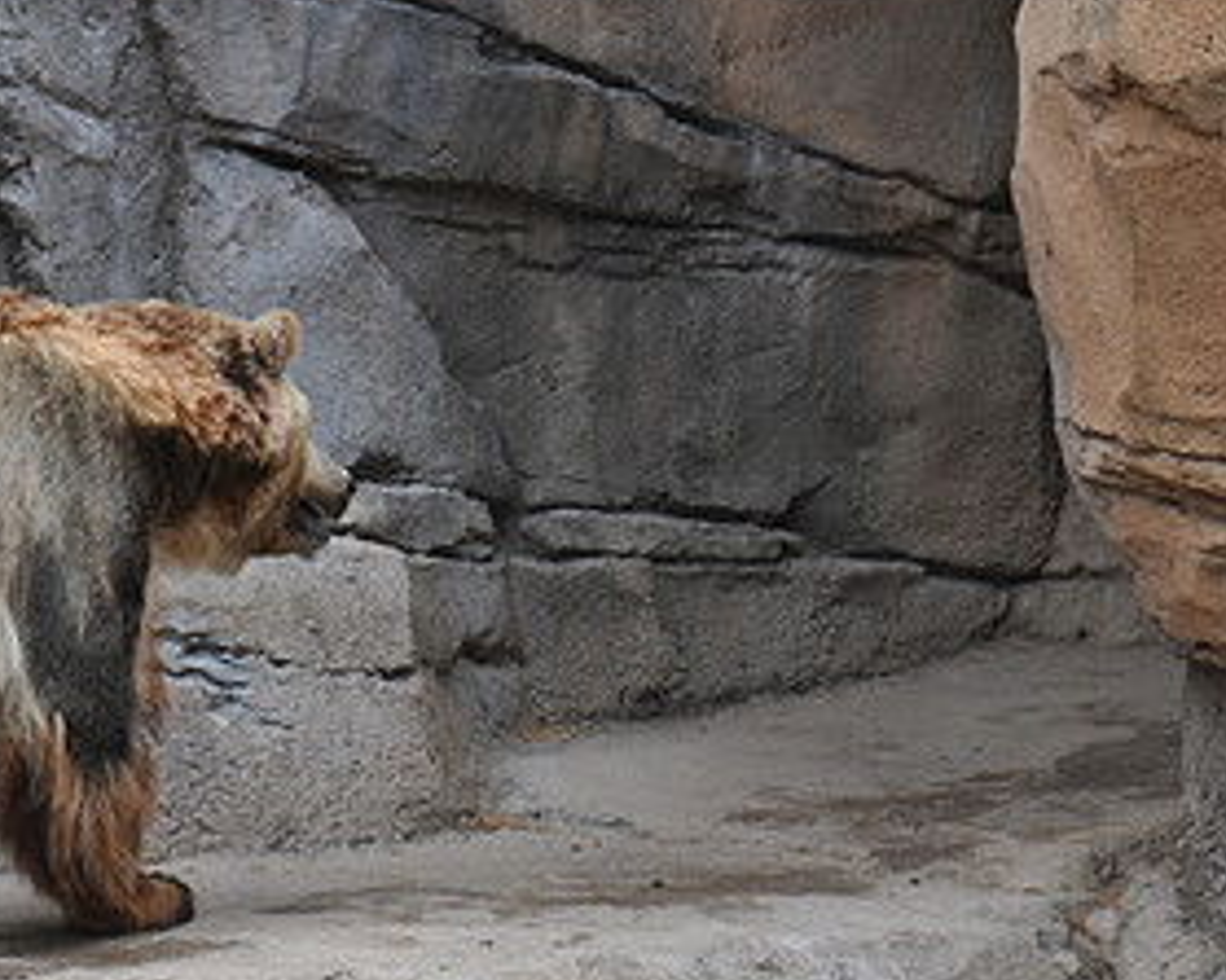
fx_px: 14327
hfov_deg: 4.9
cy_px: 499
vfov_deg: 3.9
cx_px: 119
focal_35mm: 395
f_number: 5.6
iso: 320
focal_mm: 135
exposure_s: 1/500
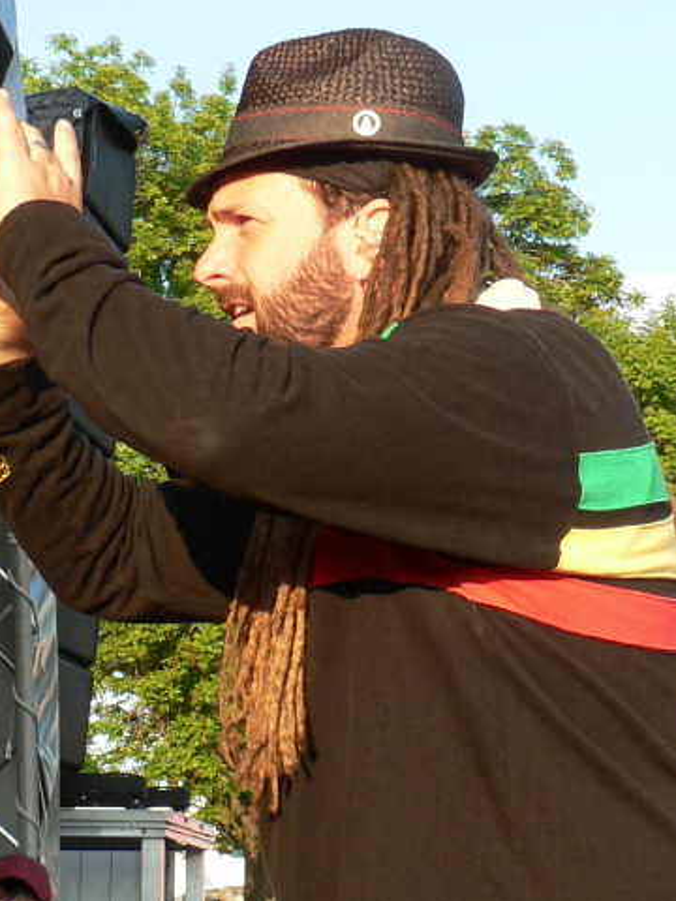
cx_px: 287
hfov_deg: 24.4
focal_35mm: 60
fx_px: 1562
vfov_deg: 32.2
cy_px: 469
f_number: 2.8
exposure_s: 1/50
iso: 64
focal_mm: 8.2
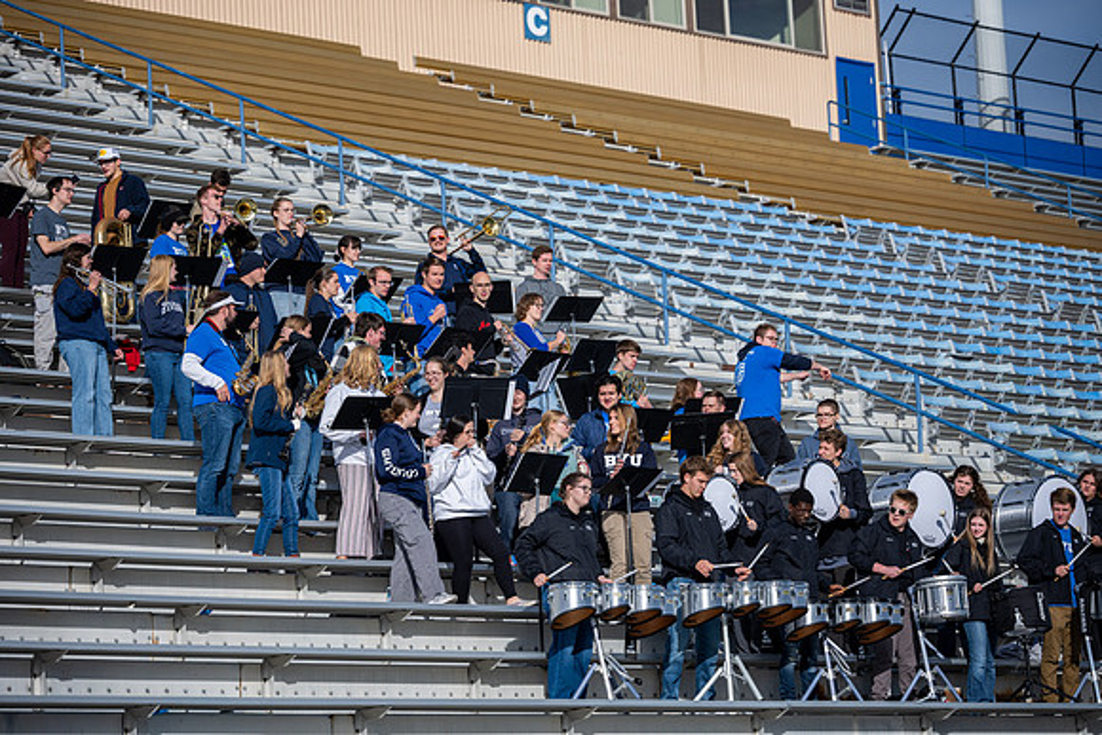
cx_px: 551
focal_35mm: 123
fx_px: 3762
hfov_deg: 16.7
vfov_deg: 11.2
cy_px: 368
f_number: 2.8
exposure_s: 1/6400
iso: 200
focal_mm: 120
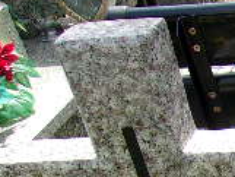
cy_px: 271
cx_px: 416
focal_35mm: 107
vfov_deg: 13.1
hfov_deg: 15.8
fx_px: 727
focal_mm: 4.9
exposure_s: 1/50
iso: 80
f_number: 10.4
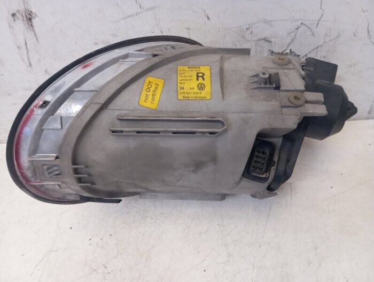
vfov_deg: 49.9
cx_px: 187
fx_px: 303
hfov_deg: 63.4
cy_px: 141
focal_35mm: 28
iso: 501
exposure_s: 1/33.3
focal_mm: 4.22
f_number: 1.8
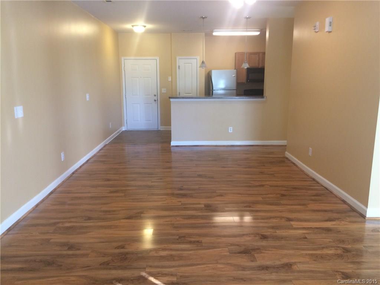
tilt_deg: -9.8
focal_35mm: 29
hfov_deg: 61.7
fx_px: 318
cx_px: 190
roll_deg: +1.1
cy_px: 142
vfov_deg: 48.2
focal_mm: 4.15
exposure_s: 1/30
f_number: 2.2
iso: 125
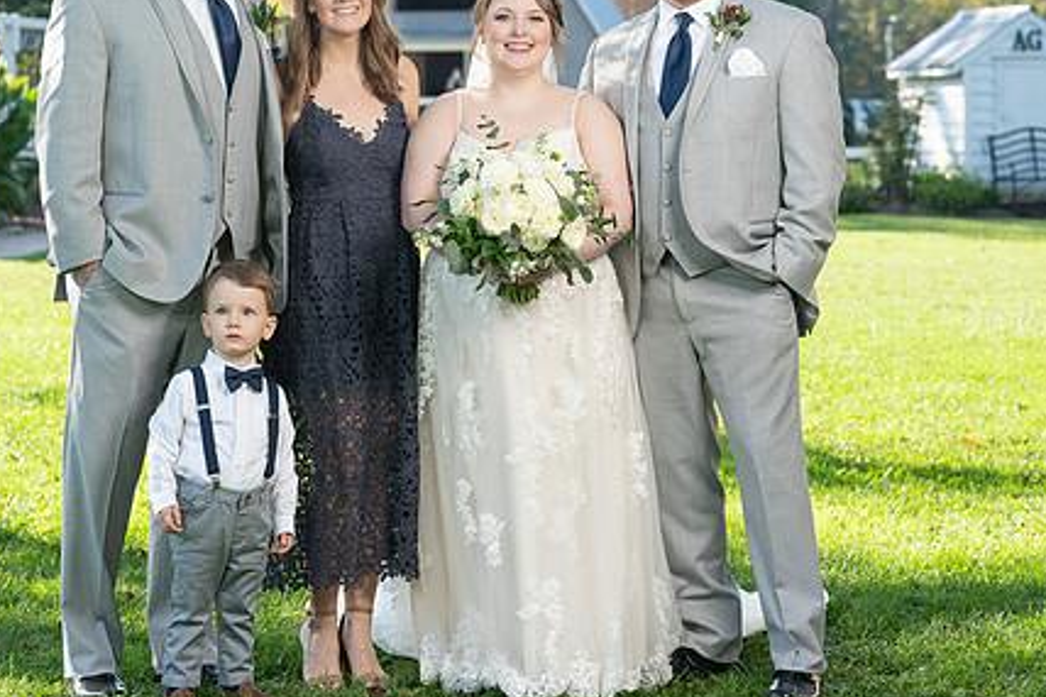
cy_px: 272
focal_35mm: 124
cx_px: 426
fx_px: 3601
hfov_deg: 16.5
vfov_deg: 11.0
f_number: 5.6
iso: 200
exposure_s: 1/200
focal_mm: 89
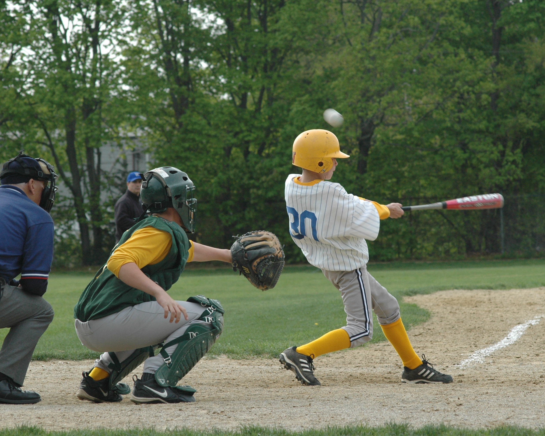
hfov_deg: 9.8
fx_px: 3178
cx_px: 316
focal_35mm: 197
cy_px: 218
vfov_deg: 7.8
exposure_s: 1/500
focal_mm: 116
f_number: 7.1
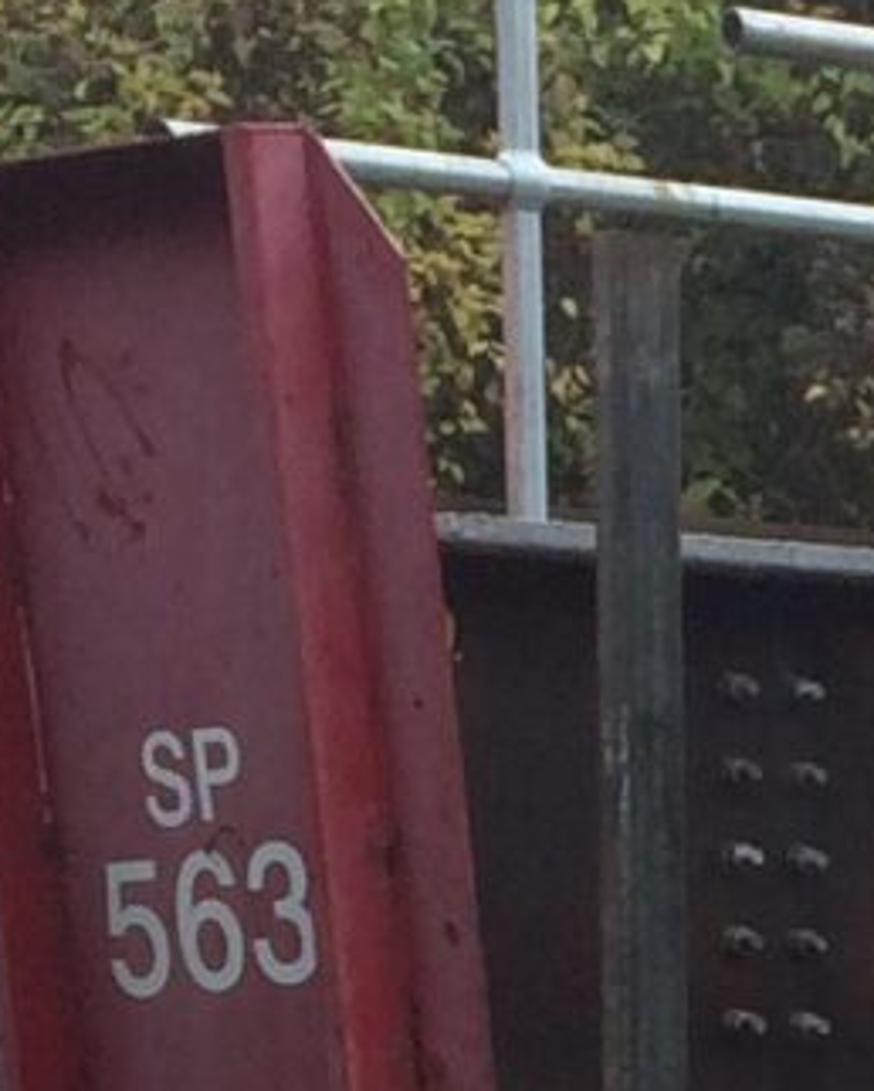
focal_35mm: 225
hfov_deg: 6.4
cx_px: 2497
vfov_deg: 8.3
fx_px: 7268
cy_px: 1935
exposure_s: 1/423
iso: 32
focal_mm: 4.15
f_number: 2.2
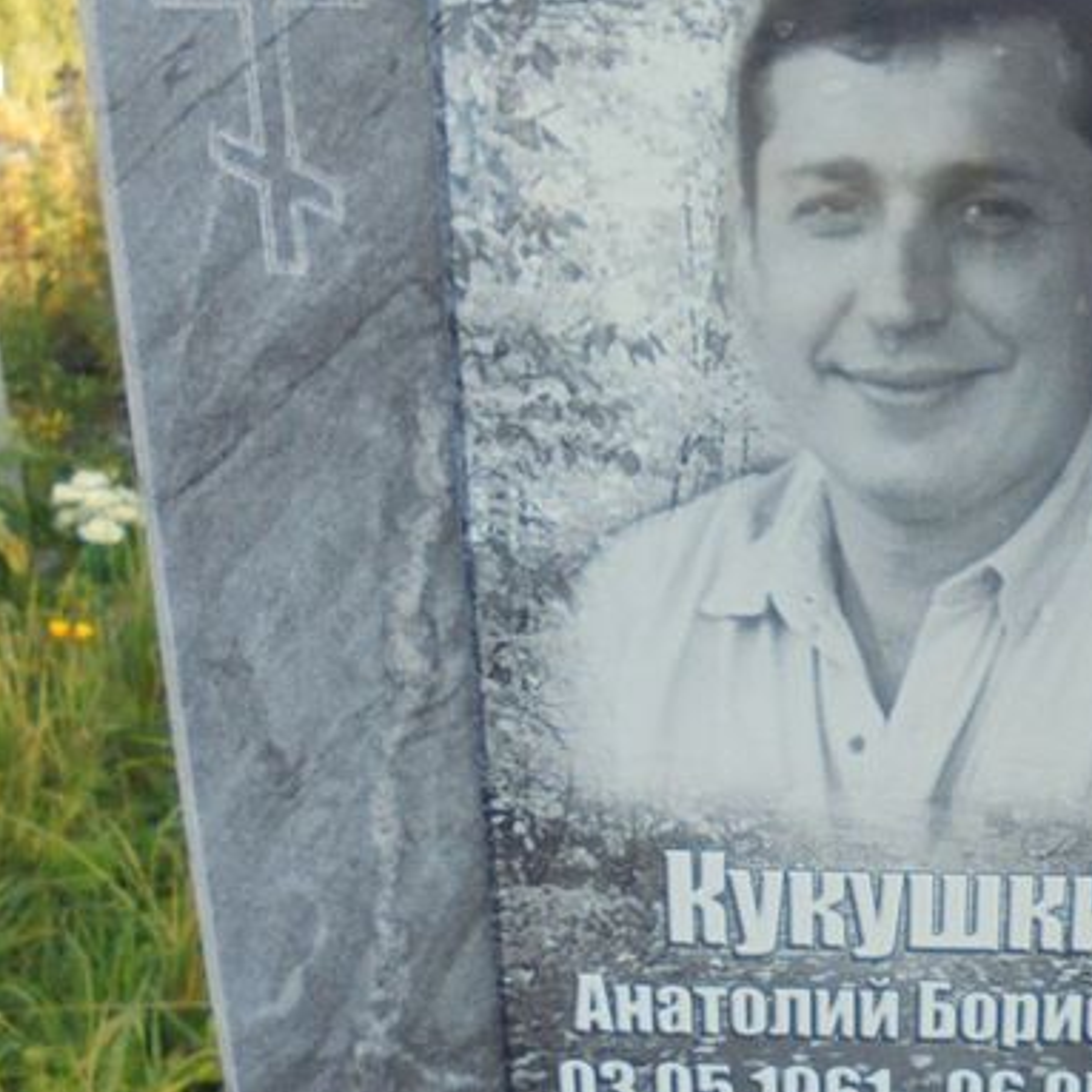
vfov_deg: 35.1
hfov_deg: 34.1
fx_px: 1713
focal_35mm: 48
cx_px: 907
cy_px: 716
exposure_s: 1/250
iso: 100
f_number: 3.5
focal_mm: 4.6
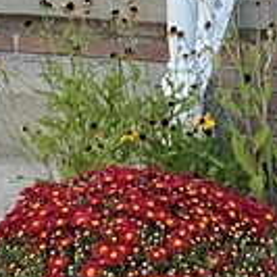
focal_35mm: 198
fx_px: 1793
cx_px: 339
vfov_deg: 8.5
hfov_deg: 8.7
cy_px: -196
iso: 50
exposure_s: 1/120
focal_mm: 3
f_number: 1.8
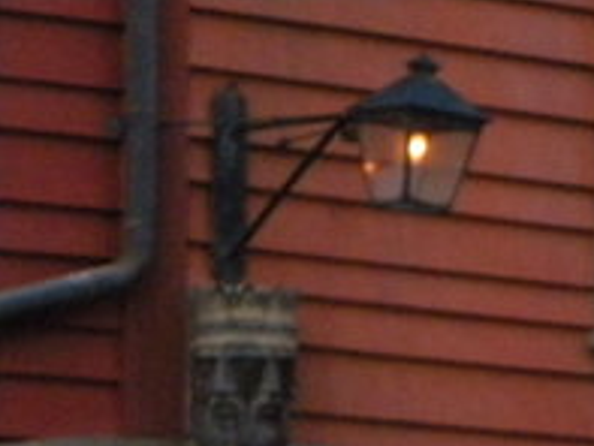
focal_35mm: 330
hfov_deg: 5.9
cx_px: 932
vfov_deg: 4.5
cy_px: 692
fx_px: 5666
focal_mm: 19
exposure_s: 1/77.1
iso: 800
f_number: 4.7
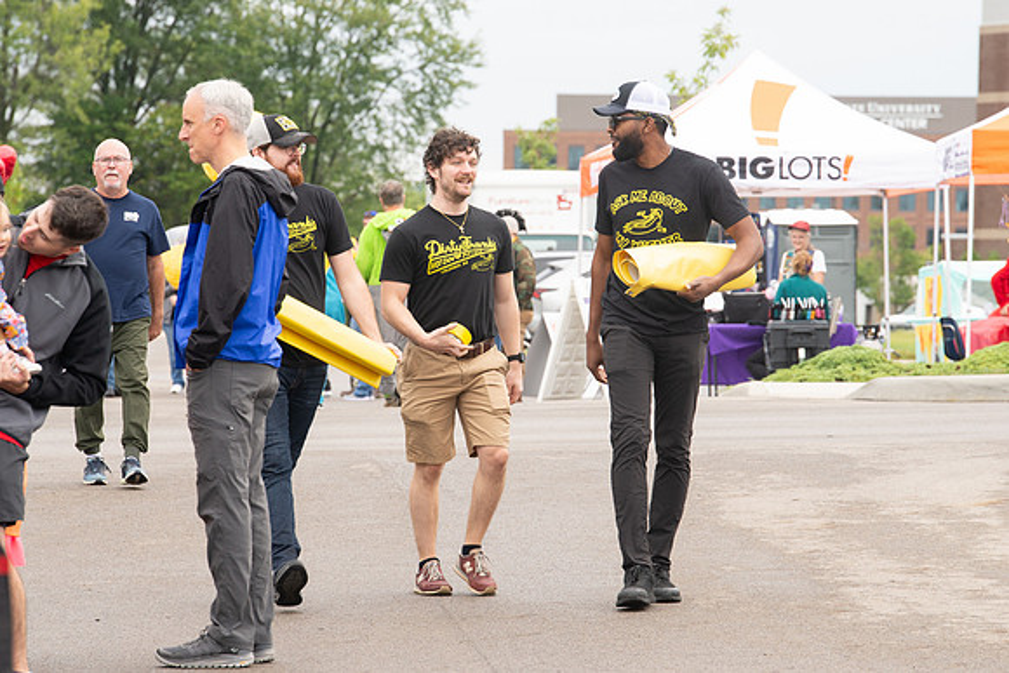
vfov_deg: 6.0
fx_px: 6370
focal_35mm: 227
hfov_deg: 9.1
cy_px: 302
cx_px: 521
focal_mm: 200
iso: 640
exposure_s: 1/200
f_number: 9
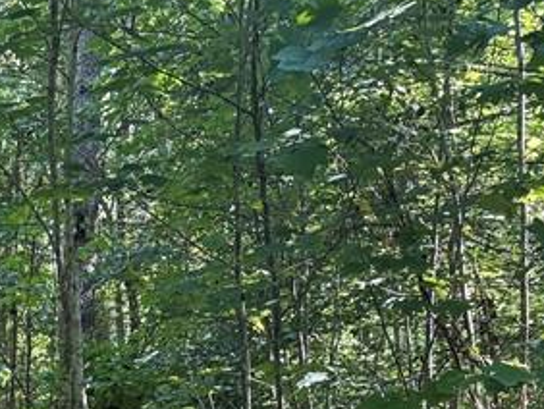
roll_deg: +0.6
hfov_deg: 20.7
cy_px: 679
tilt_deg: -2.8
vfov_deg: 15.2
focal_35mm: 87
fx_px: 1368
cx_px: -137
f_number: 1.78
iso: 125
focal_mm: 6.76
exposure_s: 1/121
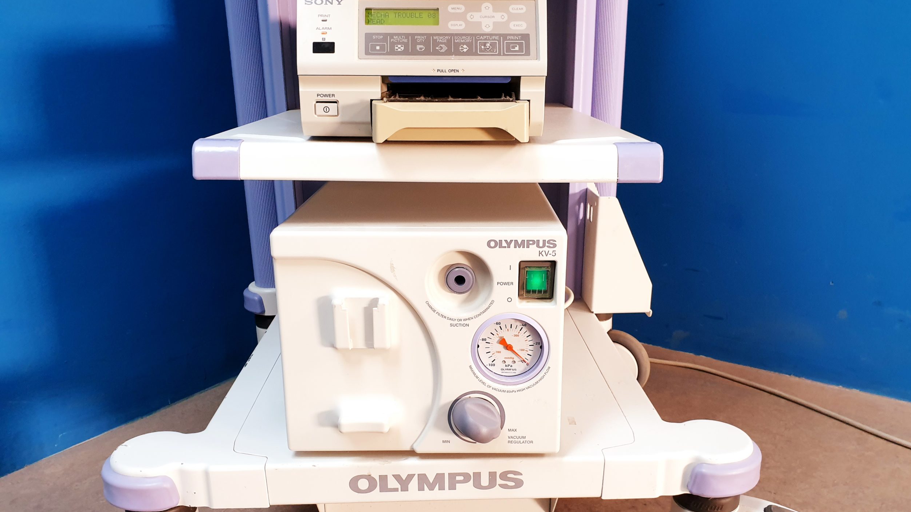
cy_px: 318
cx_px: 466
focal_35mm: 29
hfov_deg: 66.1
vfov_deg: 39.9
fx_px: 701
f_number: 2.4
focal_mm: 4.3
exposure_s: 1/50
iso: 160
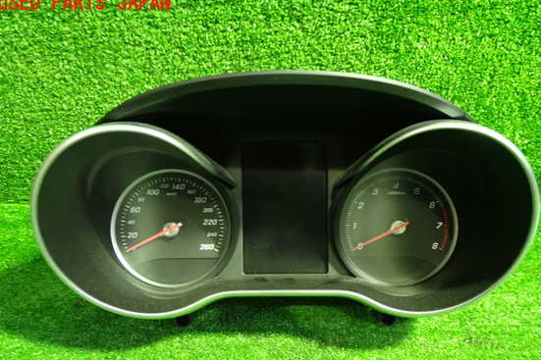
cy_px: 212
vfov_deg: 38.7
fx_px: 511
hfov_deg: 55.8
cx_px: 287
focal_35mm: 34
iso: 800
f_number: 2.3
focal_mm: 5.4
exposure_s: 1/25
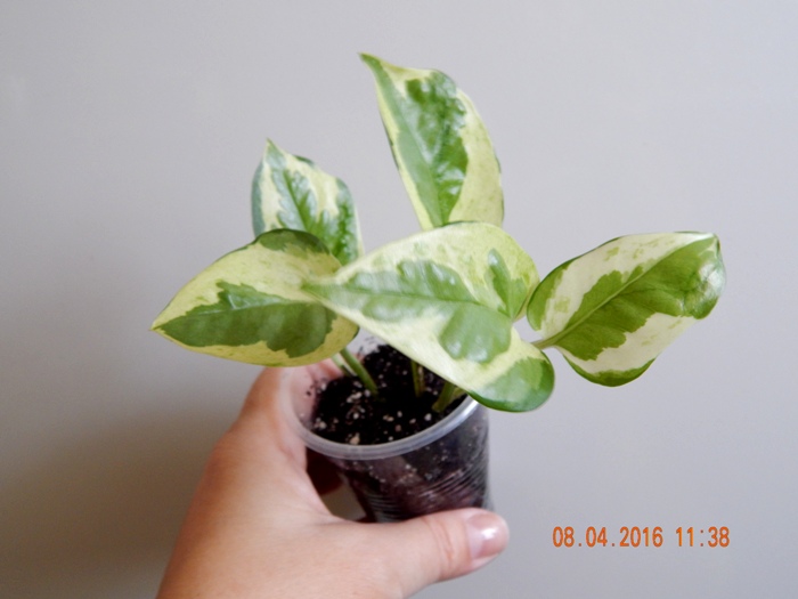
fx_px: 715
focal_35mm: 31
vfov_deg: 45.4
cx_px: 399
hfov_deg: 58.4
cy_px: 300
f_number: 3.2
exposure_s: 1/30
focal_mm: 5.6
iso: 220
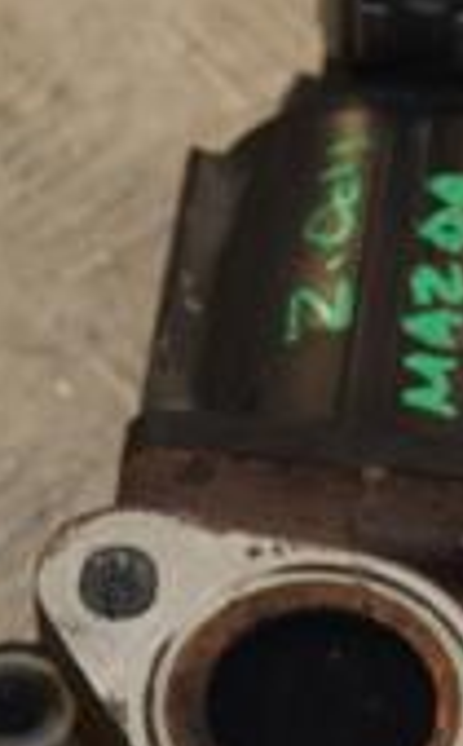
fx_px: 5738
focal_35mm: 283
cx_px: 238
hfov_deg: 4.6
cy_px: 552
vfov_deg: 7.4
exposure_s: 1/200
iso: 800
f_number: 6.3
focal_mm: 52
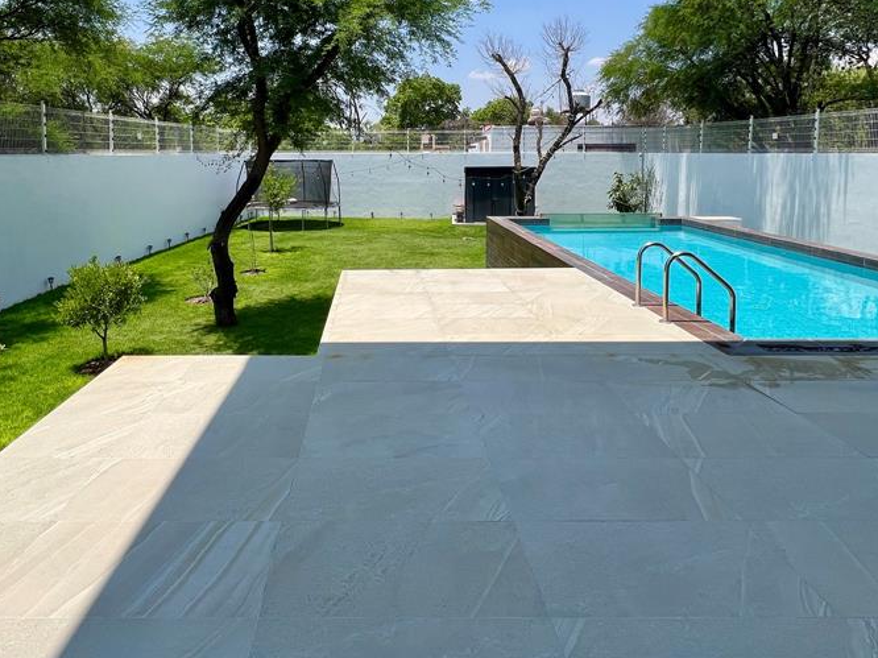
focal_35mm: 20
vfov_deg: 63.0
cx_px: 374
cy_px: 183
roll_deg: -0.3
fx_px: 507
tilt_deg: -2.9
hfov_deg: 81.2
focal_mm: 1.57
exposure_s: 1/2137
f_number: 1.8
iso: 32
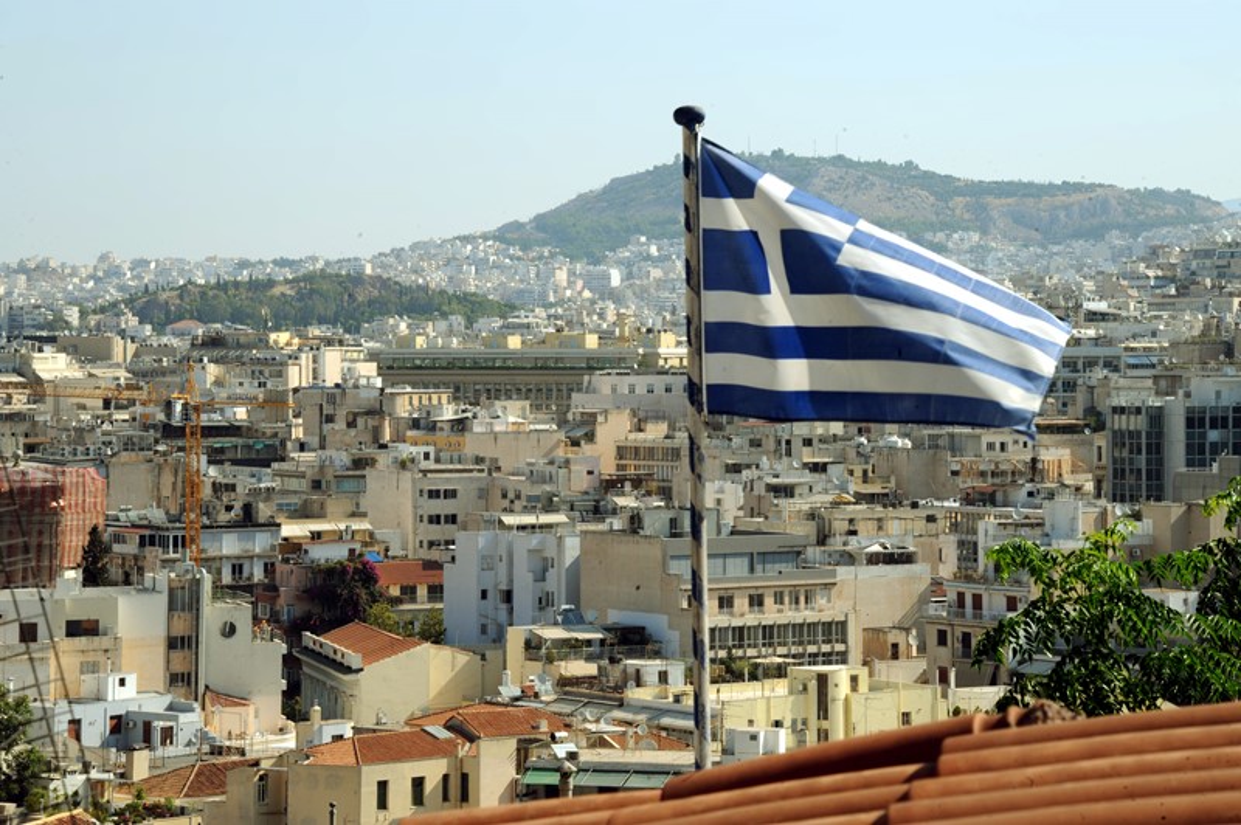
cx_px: 620
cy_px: 412
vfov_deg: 11.8
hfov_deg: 17.7
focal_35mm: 116
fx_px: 3995
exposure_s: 1/160
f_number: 20
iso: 320
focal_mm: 116
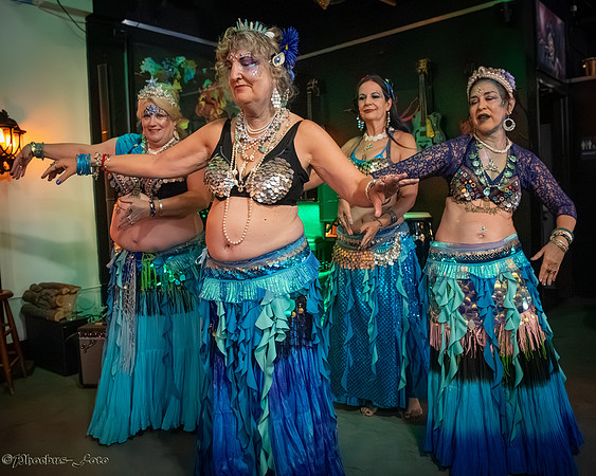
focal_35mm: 28
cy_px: 228
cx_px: 322
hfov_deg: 61.8
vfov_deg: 51.2
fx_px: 497
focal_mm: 24
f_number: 4
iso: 40000
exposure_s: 1/250
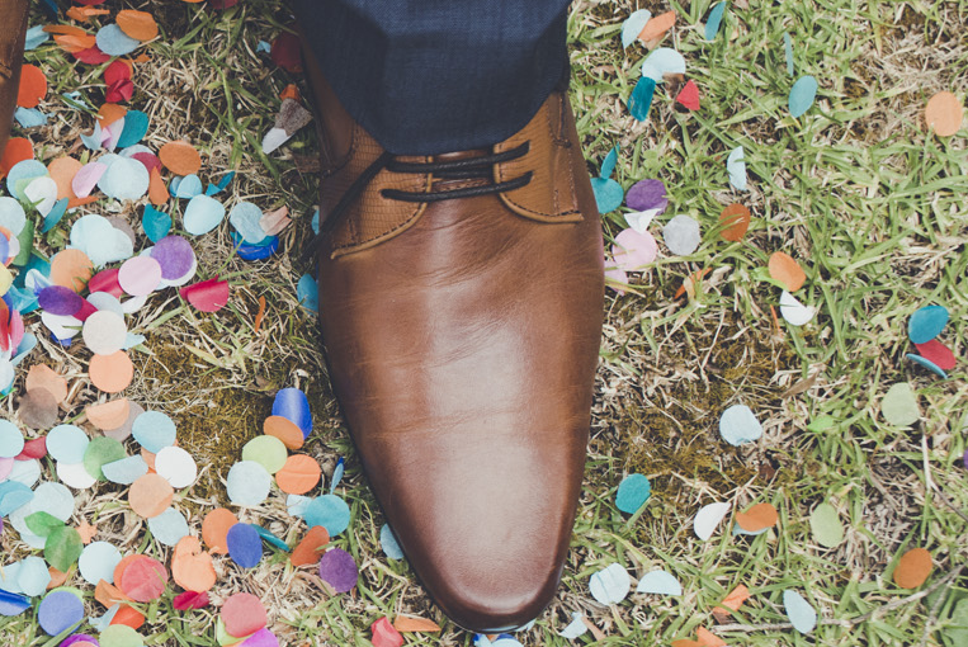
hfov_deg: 15.1
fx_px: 3525
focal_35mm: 131
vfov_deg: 10.5
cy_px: 398
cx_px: -213
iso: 800
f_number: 4.5
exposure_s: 1/1000
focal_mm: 50
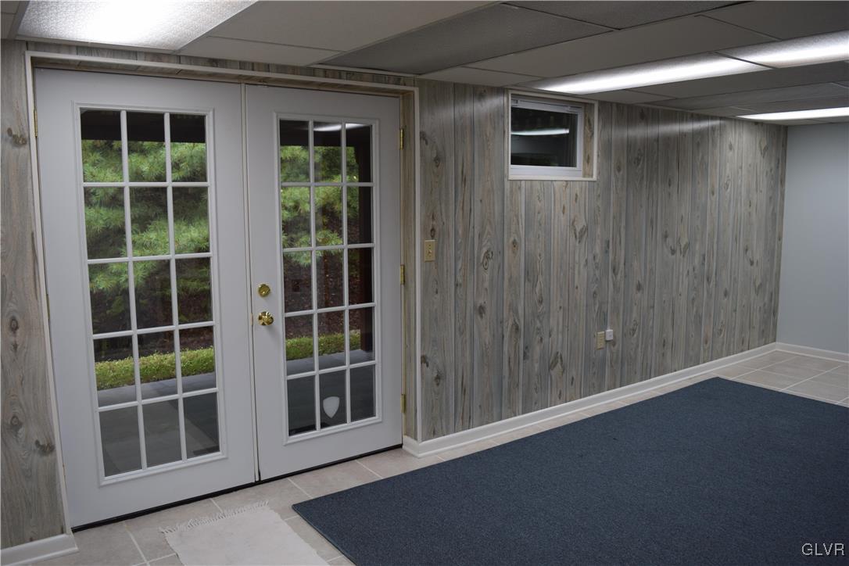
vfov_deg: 47.9
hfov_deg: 67.4
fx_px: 637
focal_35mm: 27
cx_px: 424
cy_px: 283
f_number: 4.5
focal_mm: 18
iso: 400
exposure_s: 1/80
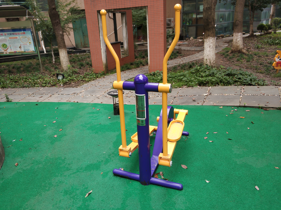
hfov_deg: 65.4
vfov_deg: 51.3
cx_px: 140
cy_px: 105
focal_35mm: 27
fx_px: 219
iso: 112
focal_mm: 3.82
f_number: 1.8
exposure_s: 1/100
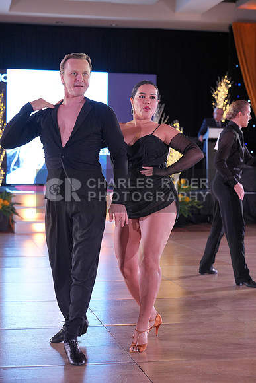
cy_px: 192
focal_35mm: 70
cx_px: 128
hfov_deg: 19.5
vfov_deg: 28.8
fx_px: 746
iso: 2000
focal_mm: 70
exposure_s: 1/400
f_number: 4
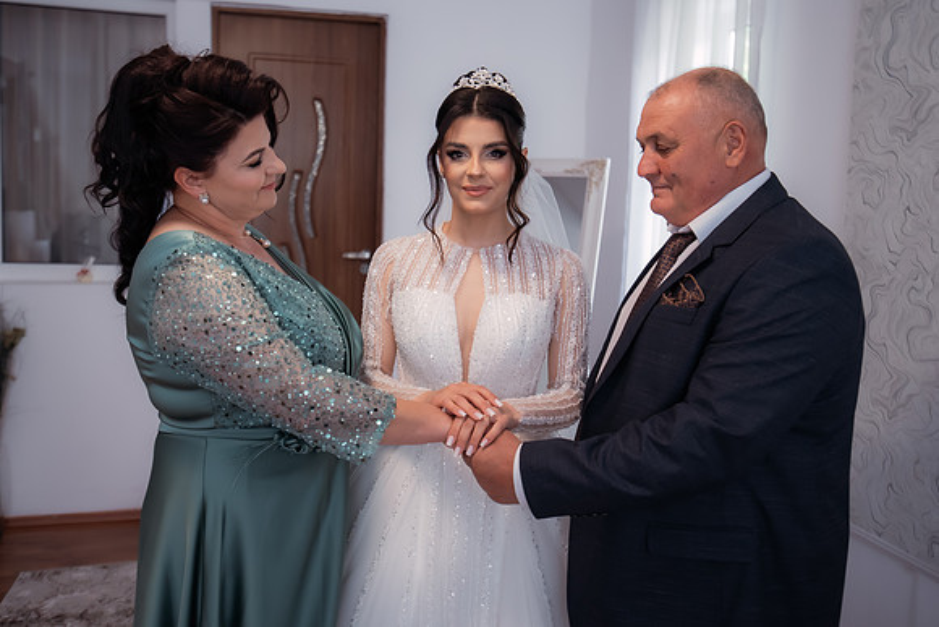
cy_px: 281
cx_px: 450
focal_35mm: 34
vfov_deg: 38.9
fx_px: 887
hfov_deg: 55.8
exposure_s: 1/250
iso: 1600
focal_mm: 30
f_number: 2.8
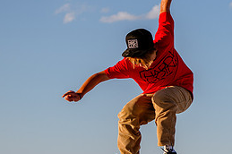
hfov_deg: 10.8
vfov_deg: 7.2
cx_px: 214
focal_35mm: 190
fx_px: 1223
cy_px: 53
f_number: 4
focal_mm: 62
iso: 200
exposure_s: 1/1600
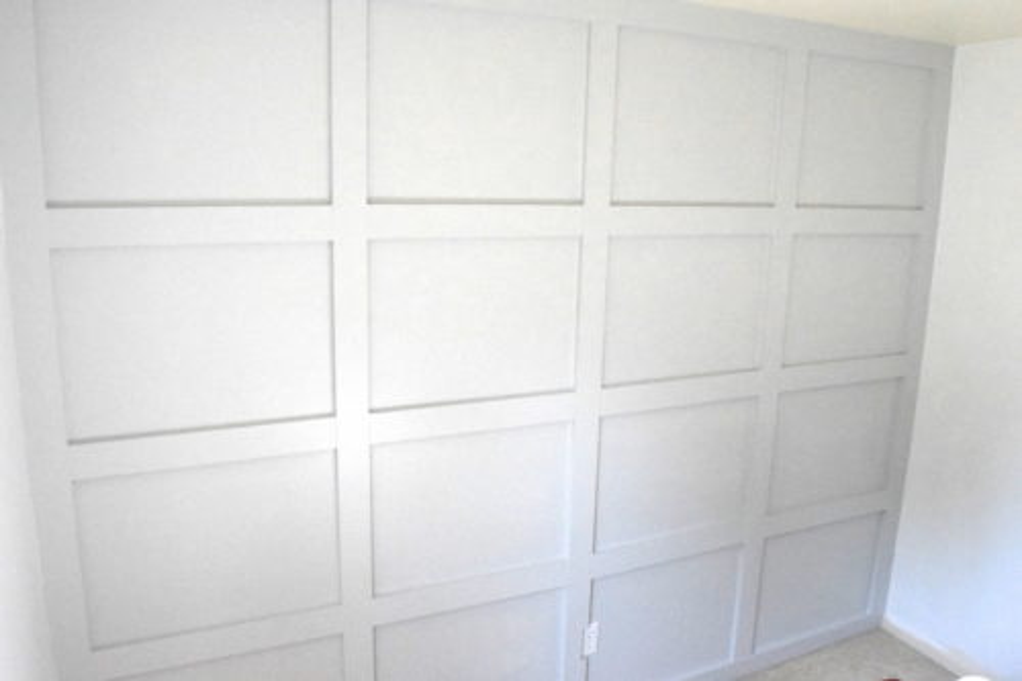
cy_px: 340
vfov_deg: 47.9
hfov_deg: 67.4
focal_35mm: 27
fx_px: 766
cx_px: 511
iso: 6400
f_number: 13
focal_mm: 18
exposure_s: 1/500
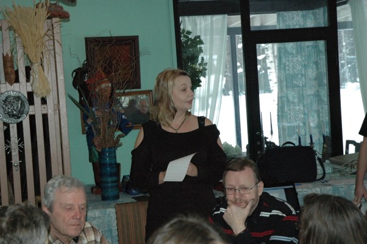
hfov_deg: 29.3
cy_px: 122
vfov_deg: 19.7
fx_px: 703
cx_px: 184
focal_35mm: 69
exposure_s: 1/250
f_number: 5
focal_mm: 46
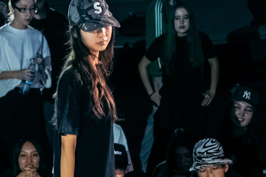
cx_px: 116
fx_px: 1286
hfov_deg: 11.8
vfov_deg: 7.6
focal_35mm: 174
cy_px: 362
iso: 3200
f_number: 2.8
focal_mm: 34
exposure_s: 1/800
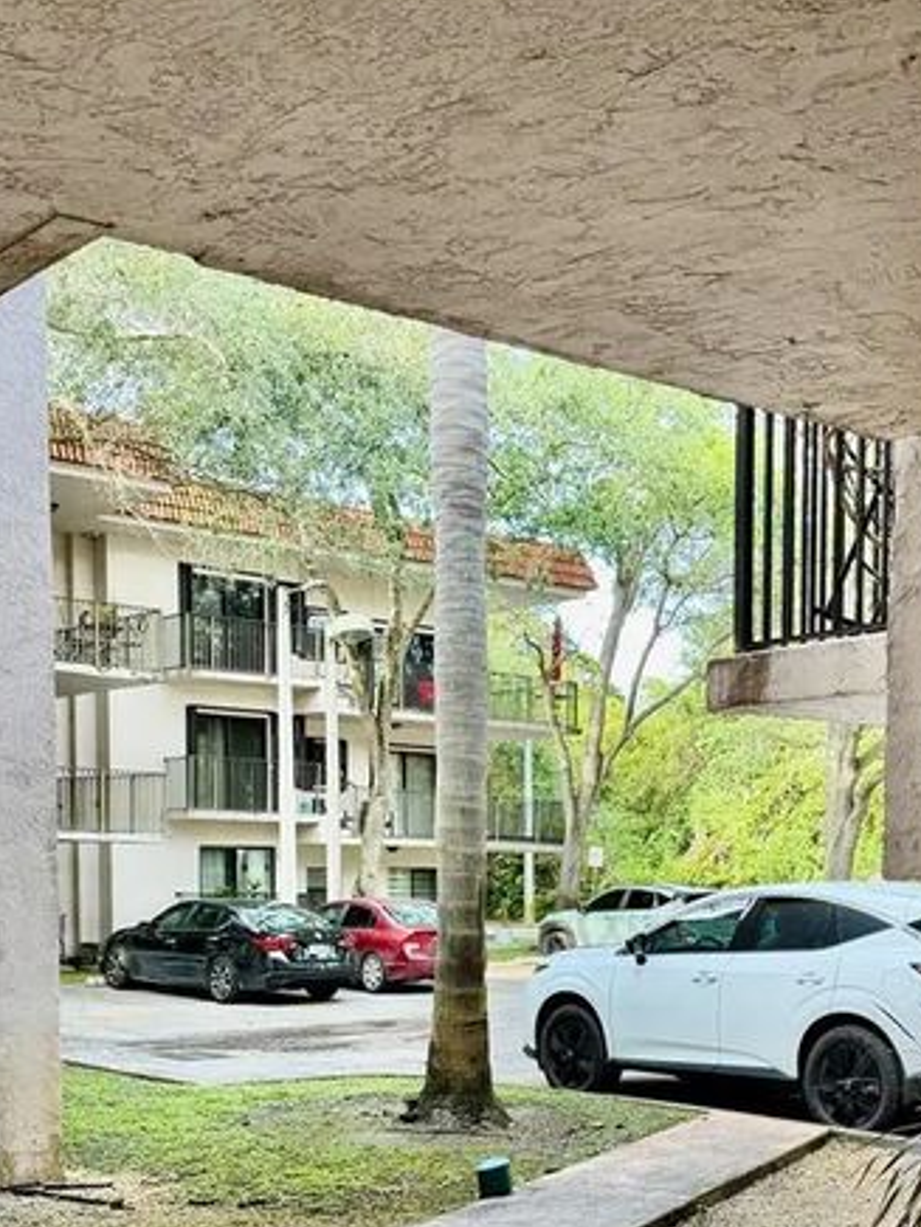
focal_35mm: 47
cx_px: 510
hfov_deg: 30.9
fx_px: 1667
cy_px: 950
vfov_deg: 39.1
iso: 50
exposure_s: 1/131
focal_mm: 6.76
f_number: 1.78
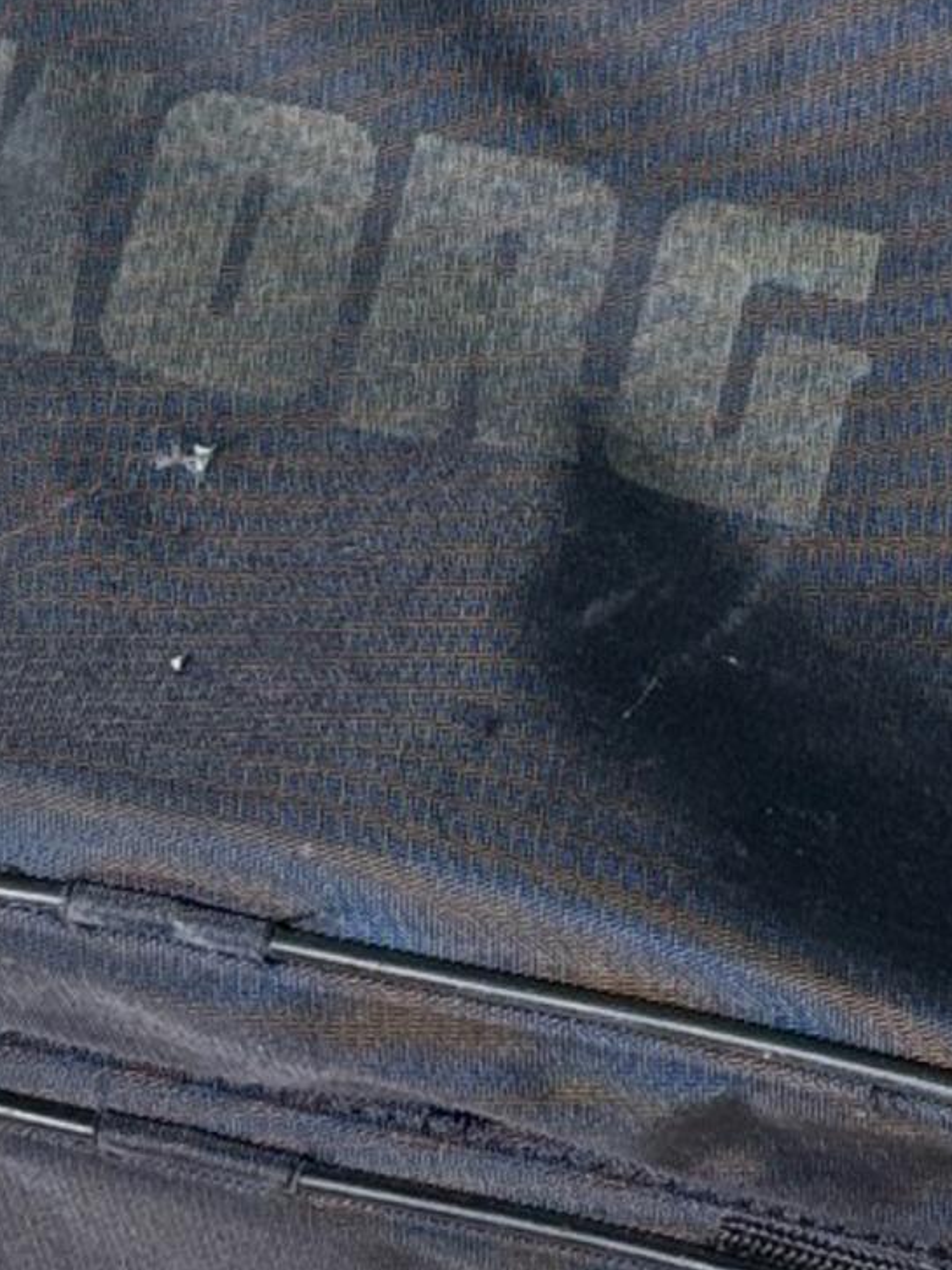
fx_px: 6346
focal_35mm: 173
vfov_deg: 11.4
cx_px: 643
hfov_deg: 8.6
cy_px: 289
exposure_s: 1/60
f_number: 1.78
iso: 64
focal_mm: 6.76
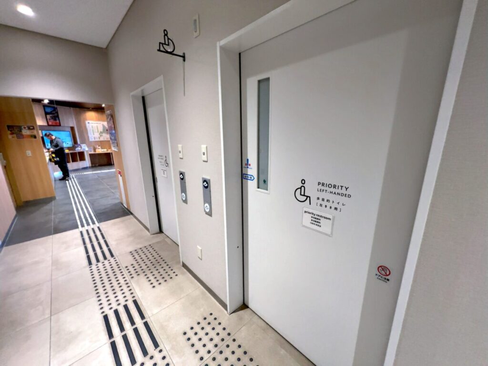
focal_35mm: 13
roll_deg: +0.8
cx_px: 244
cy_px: 183
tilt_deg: -12.0
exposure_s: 1/50
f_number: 1.8
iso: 250
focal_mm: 1.57
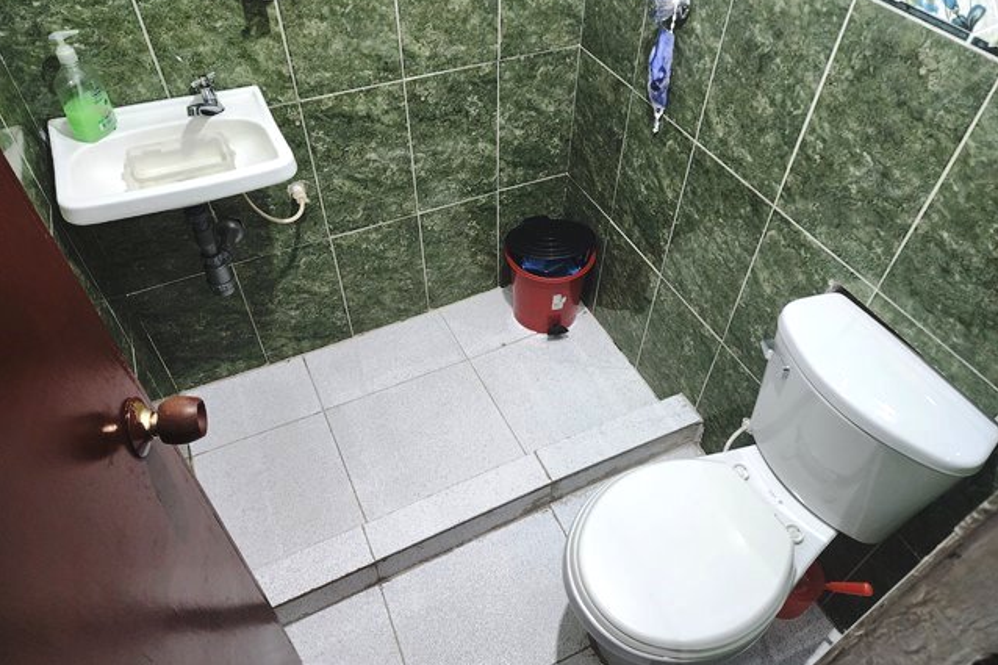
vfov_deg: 53.0
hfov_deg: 73.8
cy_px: 305
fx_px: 665
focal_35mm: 24
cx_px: 499
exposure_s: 1/120
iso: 320
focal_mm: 6.4
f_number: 1.8
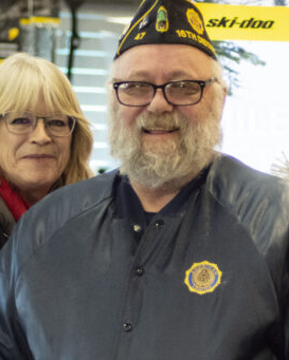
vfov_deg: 6.5
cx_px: 290
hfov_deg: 5.2
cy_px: 269
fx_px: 3163
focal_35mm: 296
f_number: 4
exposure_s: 1/250
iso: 2500
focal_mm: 70
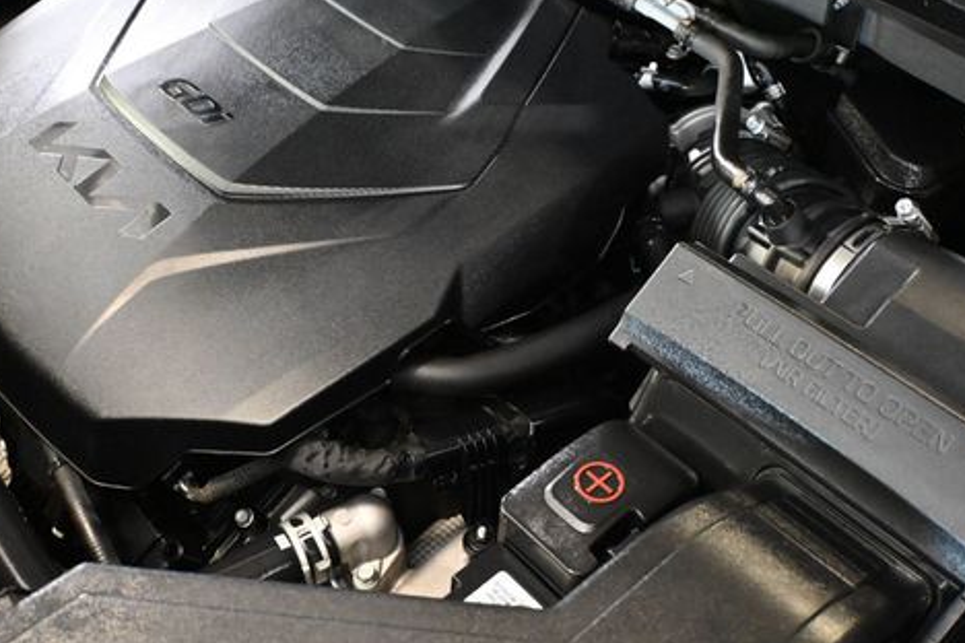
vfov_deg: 32.6
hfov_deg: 47.4
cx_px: 464
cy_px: 264
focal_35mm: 41
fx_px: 1099
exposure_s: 1/60
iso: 9000
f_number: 3.8
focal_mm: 20
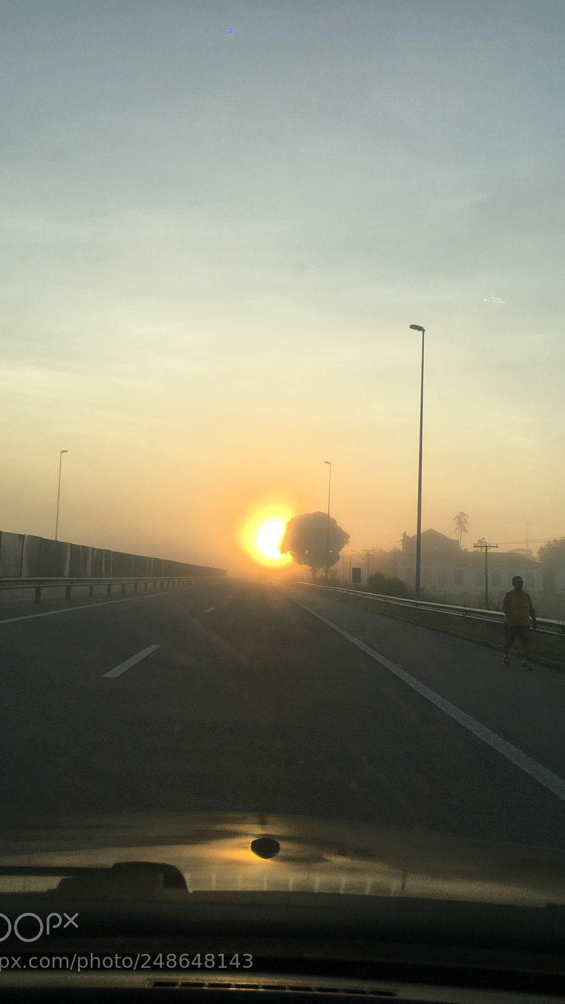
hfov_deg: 36.7
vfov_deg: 61.0
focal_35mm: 32
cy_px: 503
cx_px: 302
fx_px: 852
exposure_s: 1/801
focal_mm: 4.15
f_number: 2.2
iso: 25
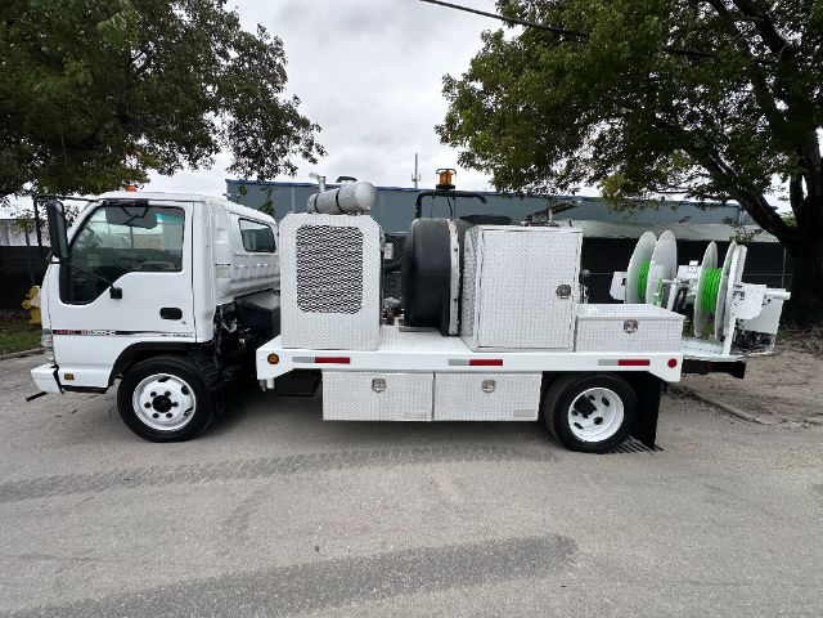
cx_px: 412
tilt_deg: -7.4
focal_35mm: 14
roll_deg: -0.3
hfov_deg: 102.1
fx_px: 333
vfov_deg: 85.7
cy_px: 309
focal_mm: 2.22
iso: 40
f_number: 2.2
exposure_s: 1/356
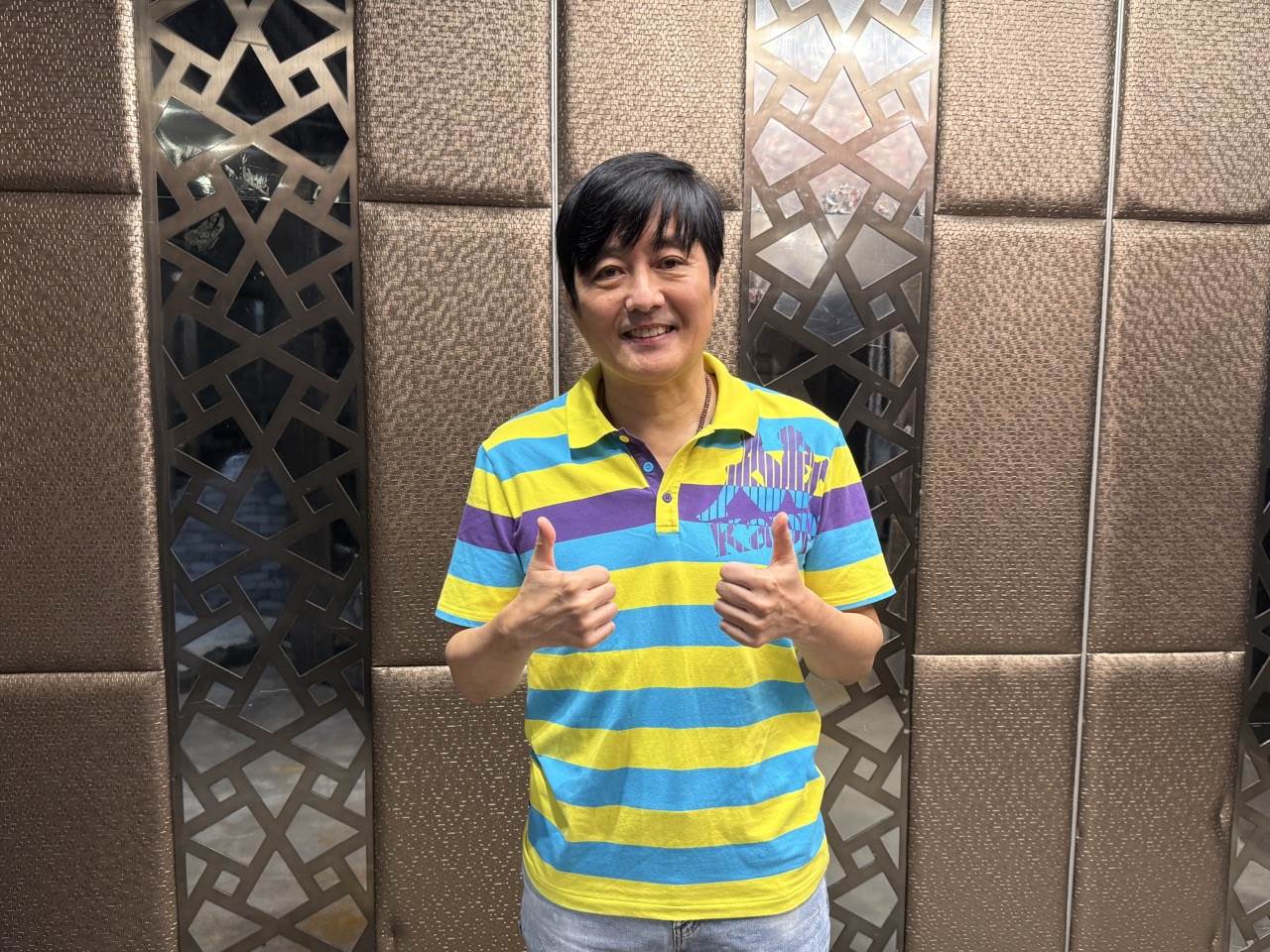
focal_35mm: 24
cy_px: 476
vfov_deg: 56.8
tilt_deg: -6.3
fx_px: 881
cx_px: 635
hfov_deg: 71.6
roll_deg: -0.7
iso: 160
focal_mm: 6.76
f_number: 1.78
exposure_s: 1/60
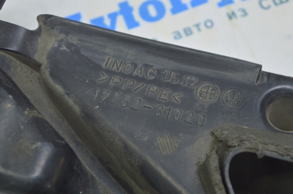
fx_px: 671
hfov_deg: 24.6
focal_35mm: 82
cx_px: 146
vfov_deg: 16.5
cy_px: 97
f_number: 5.6
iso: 400
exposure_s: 1/20
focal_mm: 55
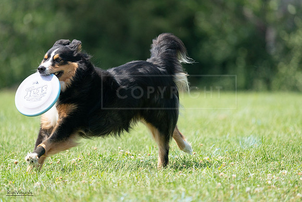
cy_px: 101
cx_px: 151
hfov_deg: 4.6
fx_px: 3725
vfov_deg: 3.1
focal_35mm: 444
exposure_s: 1/4000
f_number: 6.3
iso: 2000
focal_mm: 444
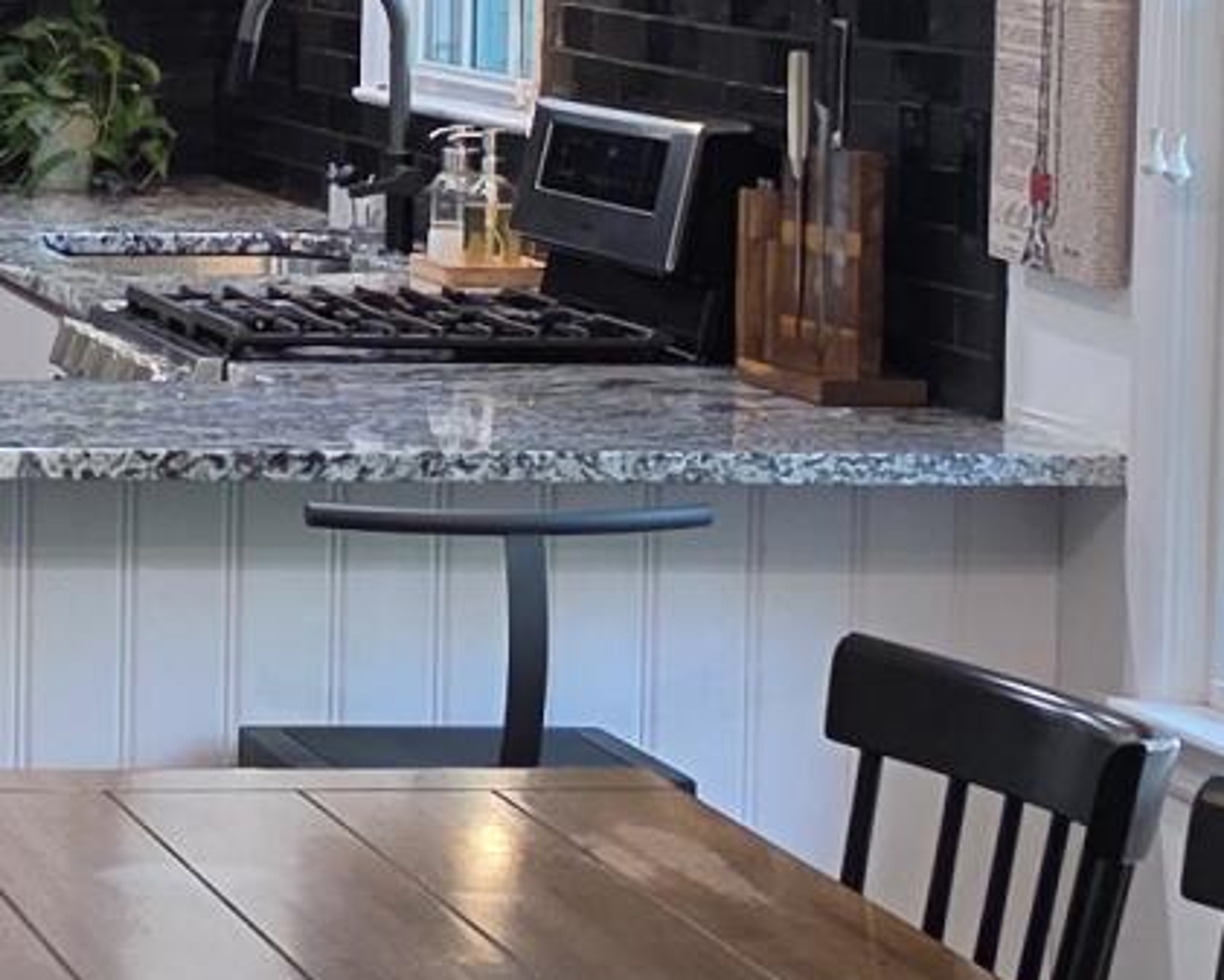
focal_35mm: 160
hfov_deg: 11.8
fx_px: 5797
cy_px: 189
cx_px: -267
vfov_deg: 9.6
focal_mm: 6.5
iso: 80
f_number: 1.4
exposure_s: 1/120
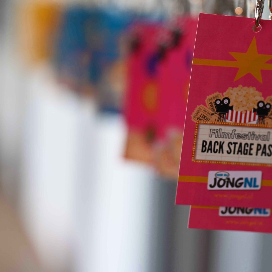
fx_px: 1369
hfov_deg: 11.3
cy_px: 136
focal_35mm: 154
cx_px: 175
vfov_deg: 11.3
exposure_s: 1/250
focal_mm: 120
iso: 400
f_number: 3.2
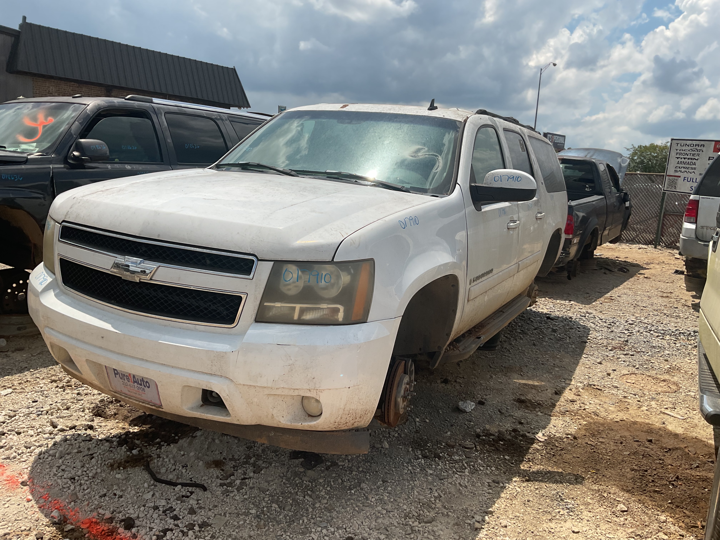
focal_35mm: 29
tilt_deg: -8.7
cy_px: 270
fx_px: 603
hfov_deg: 61.7
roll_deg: -2.8
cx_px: 360
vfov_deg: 48.2
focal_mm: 3
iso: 16
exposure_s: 1/3322
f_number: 1.8
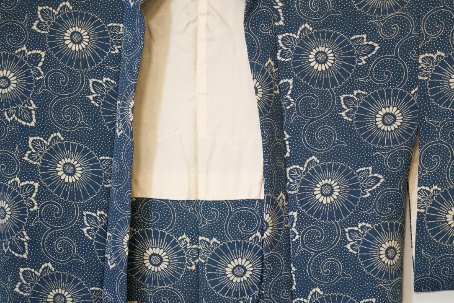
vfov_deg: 13.0
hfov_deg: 19.5
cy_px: 152
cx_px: 227
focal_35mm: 105
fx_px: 1324
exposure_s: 1/125
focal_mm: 105
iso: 1250
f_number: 4
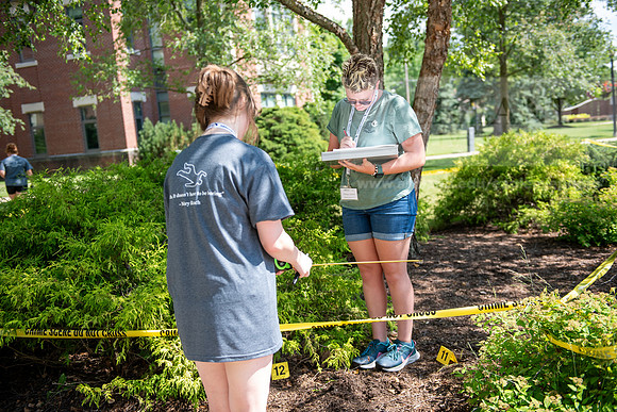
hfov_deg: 50.7
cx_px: 308
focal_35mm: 38
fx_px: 651
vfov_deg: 35.1
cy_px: 206
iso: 160
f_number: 3.2
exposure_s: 1/500
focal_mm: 38
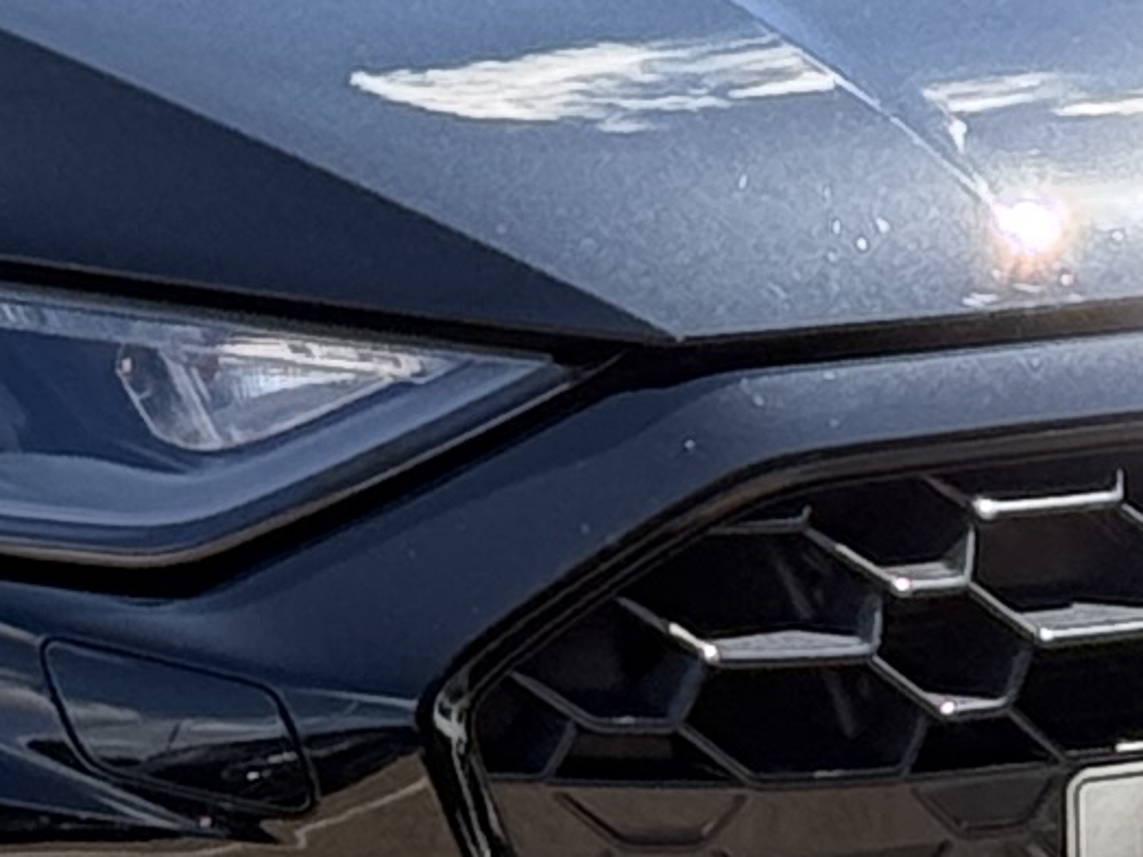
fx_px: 12184
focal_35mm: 369
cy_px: -1472
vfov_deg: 3.9
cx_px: -753
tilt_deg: +0.9
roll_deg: -0.1
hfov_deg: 5.3
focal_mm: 6.76
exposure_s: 1/1795
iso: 80
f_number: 1.78
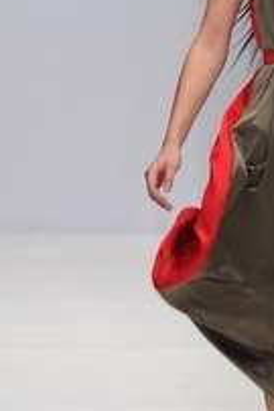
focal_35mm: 480
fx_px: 5492
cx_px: 346
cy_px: 170
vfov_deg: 4.3
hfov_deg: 2.9
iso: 640
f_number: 3.5
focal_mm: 125
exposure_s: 1/250
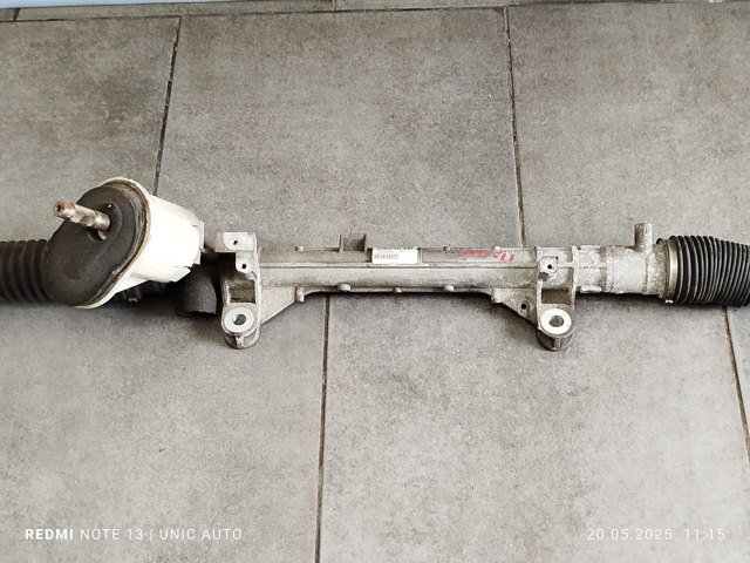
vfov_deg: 30.3
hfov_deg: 39.7
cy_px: 282
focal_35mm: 48
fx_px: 1040
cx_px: 375
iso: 250
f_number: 1.7
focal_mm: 5.31
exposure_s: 1/33
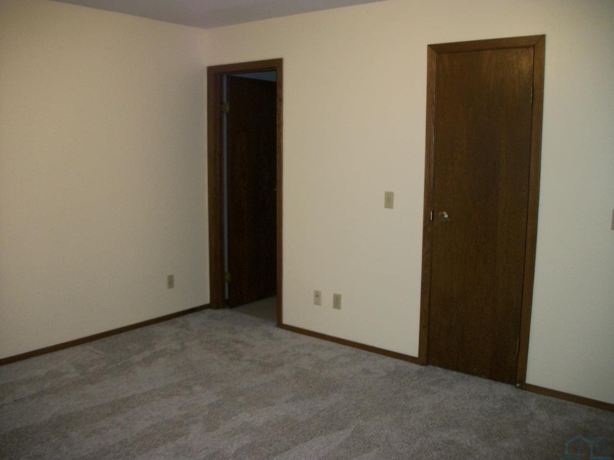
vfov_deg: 44.2
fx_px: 568
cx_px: 307
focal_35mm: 32
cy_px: 230
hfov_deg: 56.8
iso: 160
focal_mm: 5.7
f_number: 2.9
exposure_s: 1/30
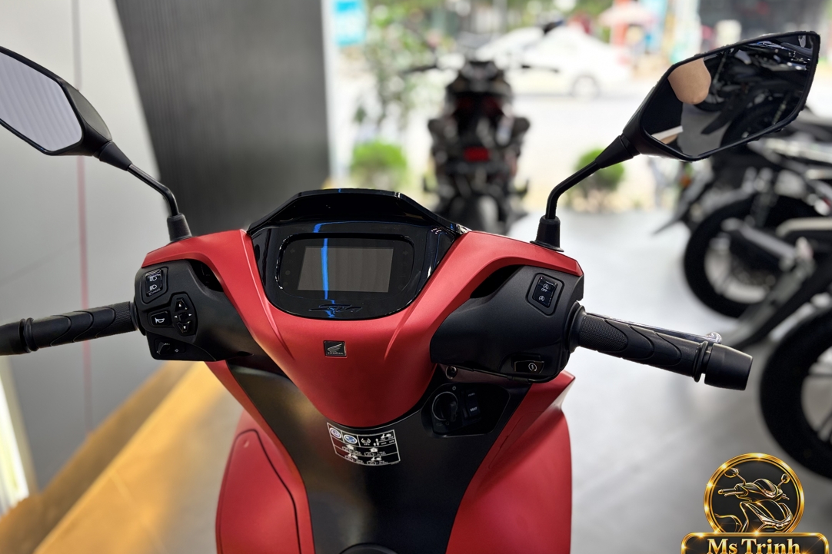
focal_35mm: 30
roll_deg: +1.0
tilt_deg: -18.3
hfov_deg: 61.8
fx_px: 693
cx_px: 378
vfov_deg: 43.6
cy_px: 259
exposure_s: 1/100
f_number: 1.6
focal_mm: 5.96
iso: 125
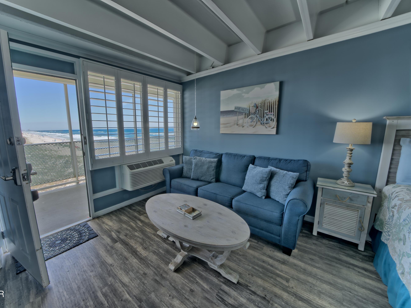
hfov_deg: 105.8
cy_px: 154
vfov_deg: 89.9
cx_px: 184
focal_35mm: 13
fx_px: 154
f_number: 19
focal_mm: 12
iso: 200
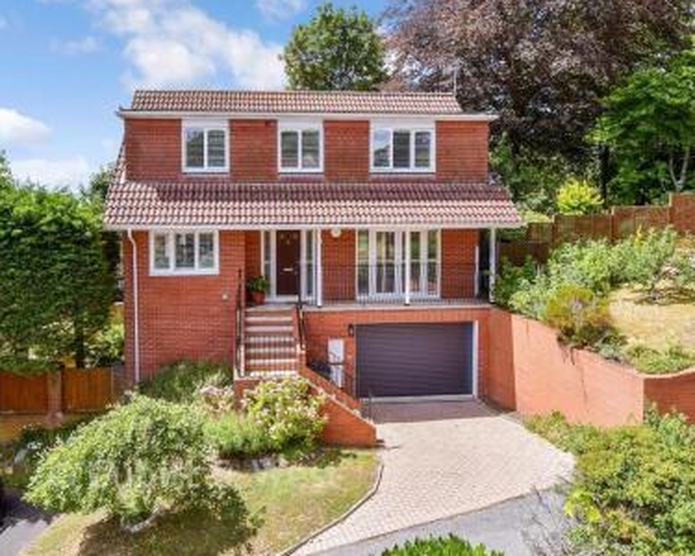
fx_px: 514
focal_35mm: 25
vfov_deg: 56.8
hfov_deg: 68.1
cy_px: 273
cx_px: 335
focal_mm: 14
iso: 200
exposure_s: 1/250
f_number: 8
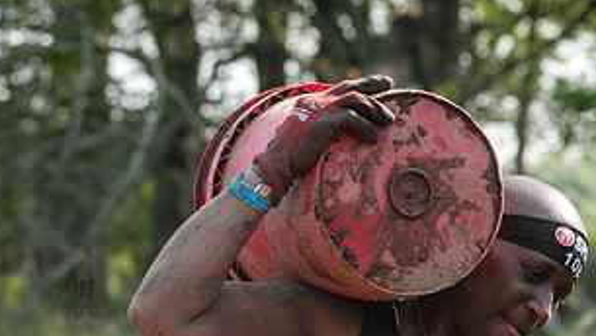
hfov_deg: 9.0
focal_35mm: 240
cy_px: 352
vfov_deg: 5.1
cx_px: 481
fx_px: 3795
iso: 250
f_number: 4.5
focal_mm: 100
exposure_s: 1/400
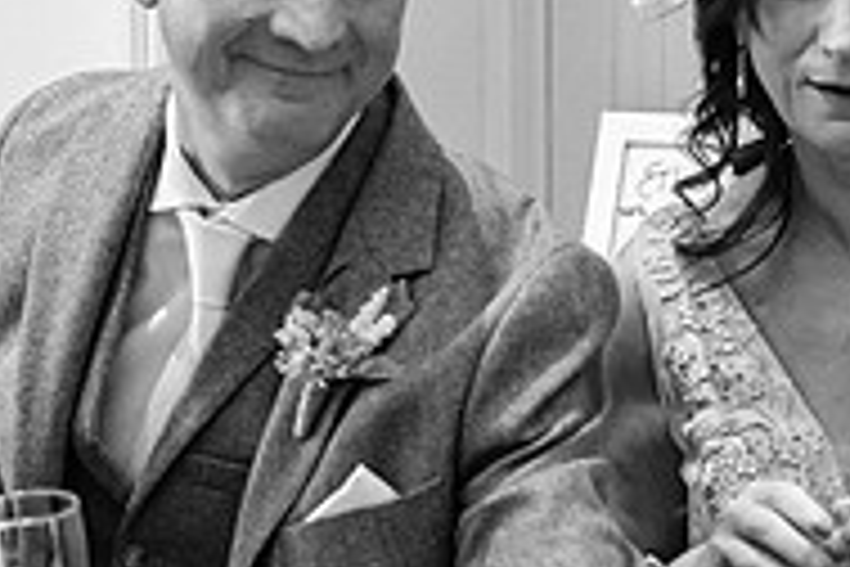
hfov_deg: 20.8
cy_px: 201
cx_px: 408
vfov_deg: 13.9
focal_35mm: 98
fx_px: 2314
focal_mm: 16
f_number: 1.6
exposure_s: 1/160
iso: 2500
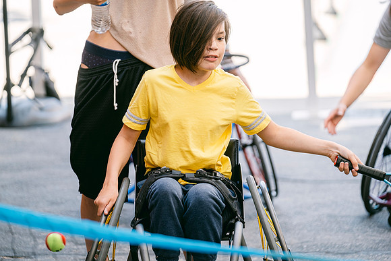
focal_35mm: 166
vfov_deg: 8.3
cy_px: 130
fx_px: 1803
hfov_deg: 12.4
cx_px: 196
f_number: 2.8
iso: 160
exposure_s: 1/250
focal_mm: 110.6
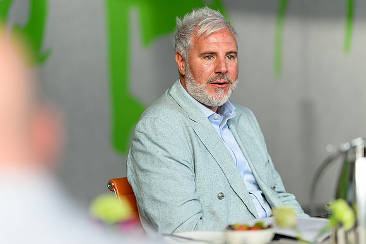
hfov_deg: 15.0
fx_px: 1387
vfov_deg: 10.1
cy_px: 122
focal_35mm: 136
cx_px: 183
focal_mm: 135
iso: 64
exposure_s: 1/400
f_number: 1.8
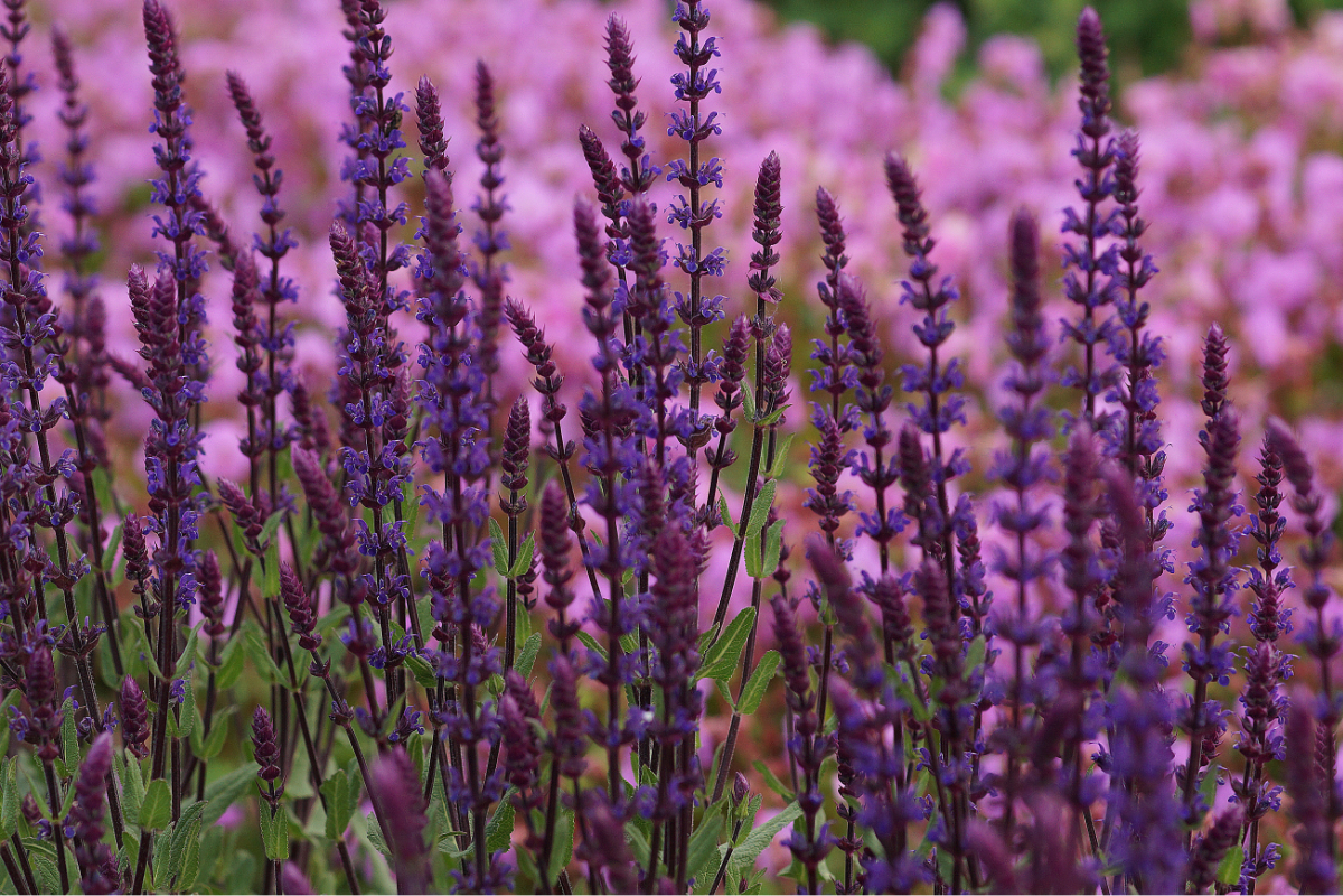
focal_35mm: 150
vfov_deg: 9.1
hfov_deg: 13.7
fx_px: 5595
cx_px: 672
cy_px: 448
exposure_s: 1/160
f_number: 5.6
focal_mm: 100
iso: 400
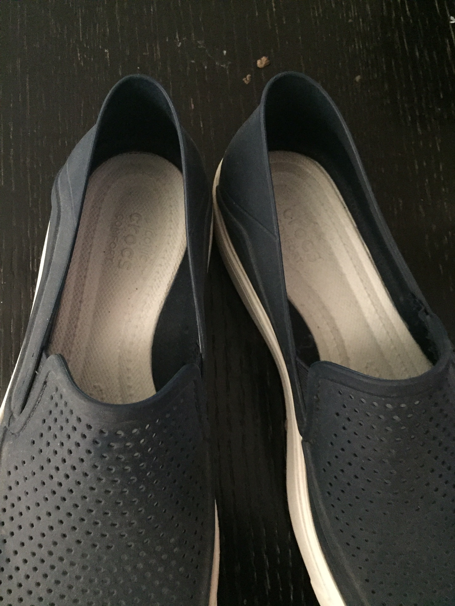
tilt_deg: -75.6
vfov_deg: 61.7
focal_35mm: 29
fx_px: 508
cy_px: 303
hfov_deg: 48.2
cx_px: 228
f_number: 2.2
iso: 400
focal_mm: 4.15
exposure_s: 1/17
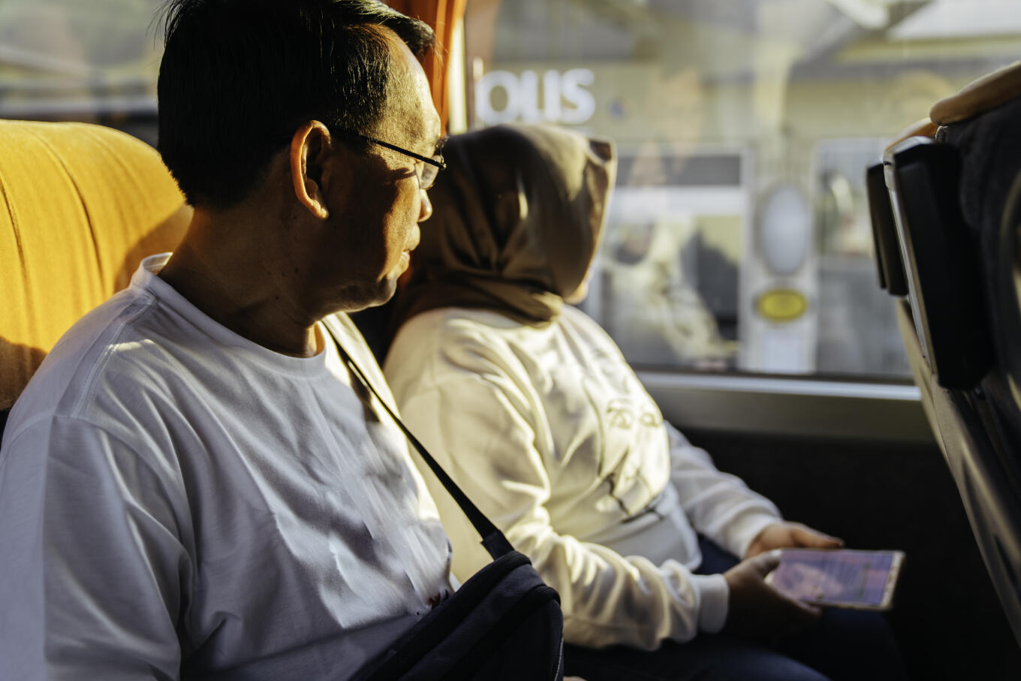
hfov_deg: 54.4
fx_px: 993
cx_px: 520
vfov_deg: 37.9
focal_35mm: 35
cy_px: 340
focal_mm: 34
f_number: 2.8
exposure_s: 1/90
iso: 100
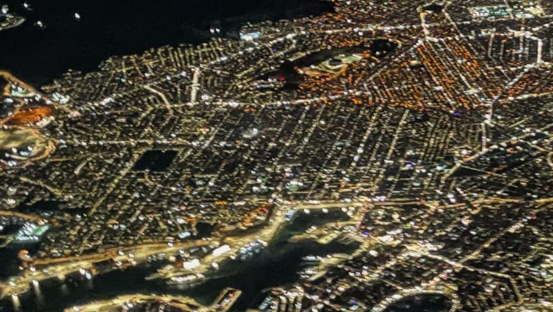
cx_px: 674
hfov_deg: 22.2
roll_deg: +1.7
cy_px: 65
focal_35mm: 88
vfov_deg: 13.7
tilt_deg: -19.7
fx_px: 1291
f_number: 1.6
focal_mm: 4.2
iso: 640
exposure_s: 1/8
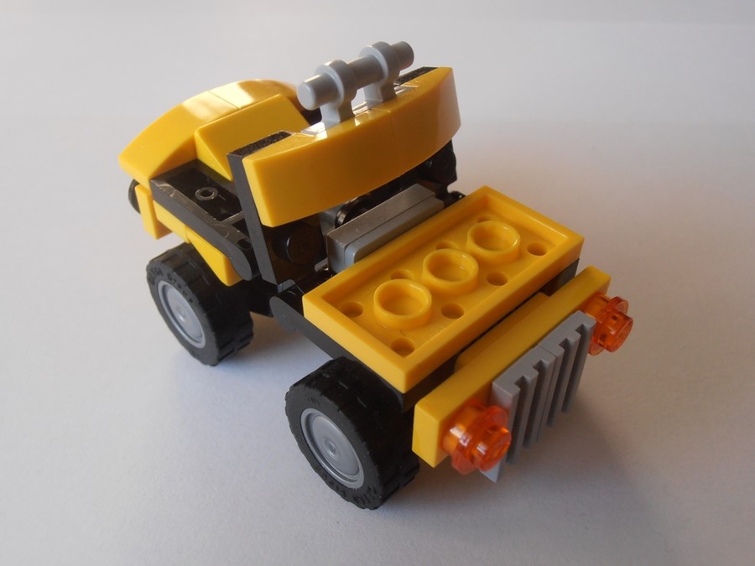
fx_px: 807
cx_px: 378
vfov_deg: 38.7
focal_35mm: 37
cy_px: 283
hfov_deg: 50.1
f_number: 3.9
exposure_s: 1/40
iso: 100
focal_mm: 6.61
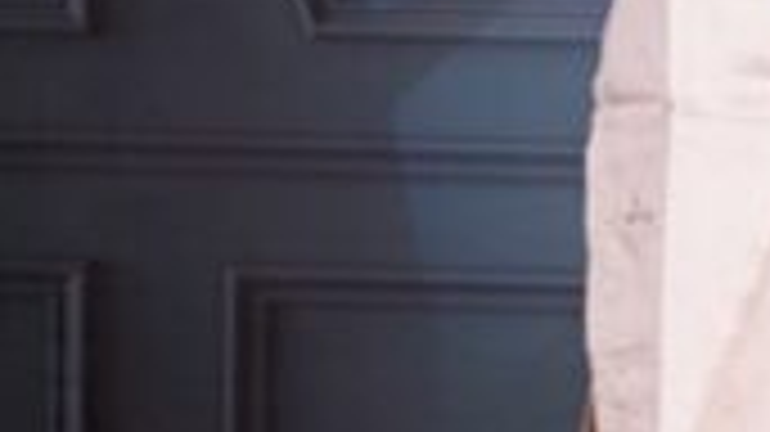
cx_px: 865
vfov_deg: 4.8
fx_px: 5163
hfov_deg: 8.5
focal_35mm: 253
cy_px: 76
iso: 800
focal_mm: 55
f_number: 5.6
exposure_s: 1/100
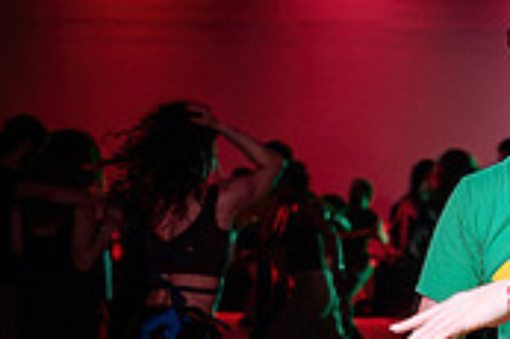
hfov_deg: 16.7
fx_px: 1698
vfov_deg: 11.2
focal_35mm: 120
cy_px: 370
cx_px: 518
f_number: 2.8
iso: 800
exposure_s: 1/100
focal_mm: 31
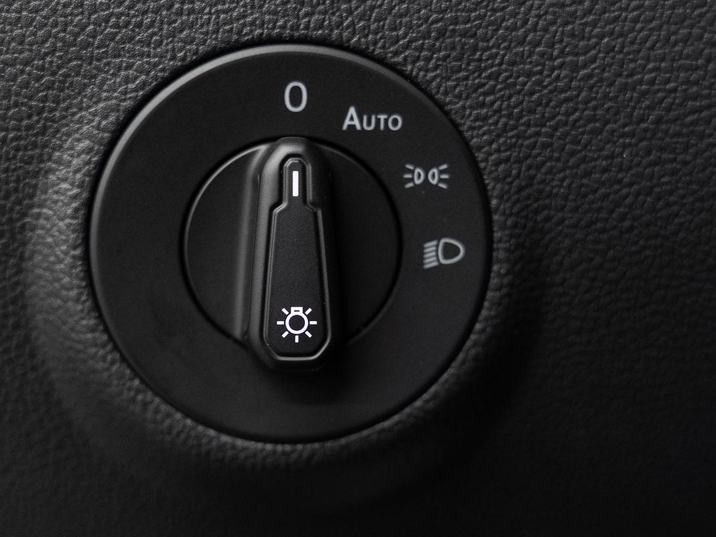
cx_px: 282
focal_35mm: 68
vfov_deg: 21.6
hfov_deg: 28.5
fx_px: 1407
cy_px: 306
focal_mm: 36.7
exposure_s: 1/40
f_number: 3.5
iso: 800
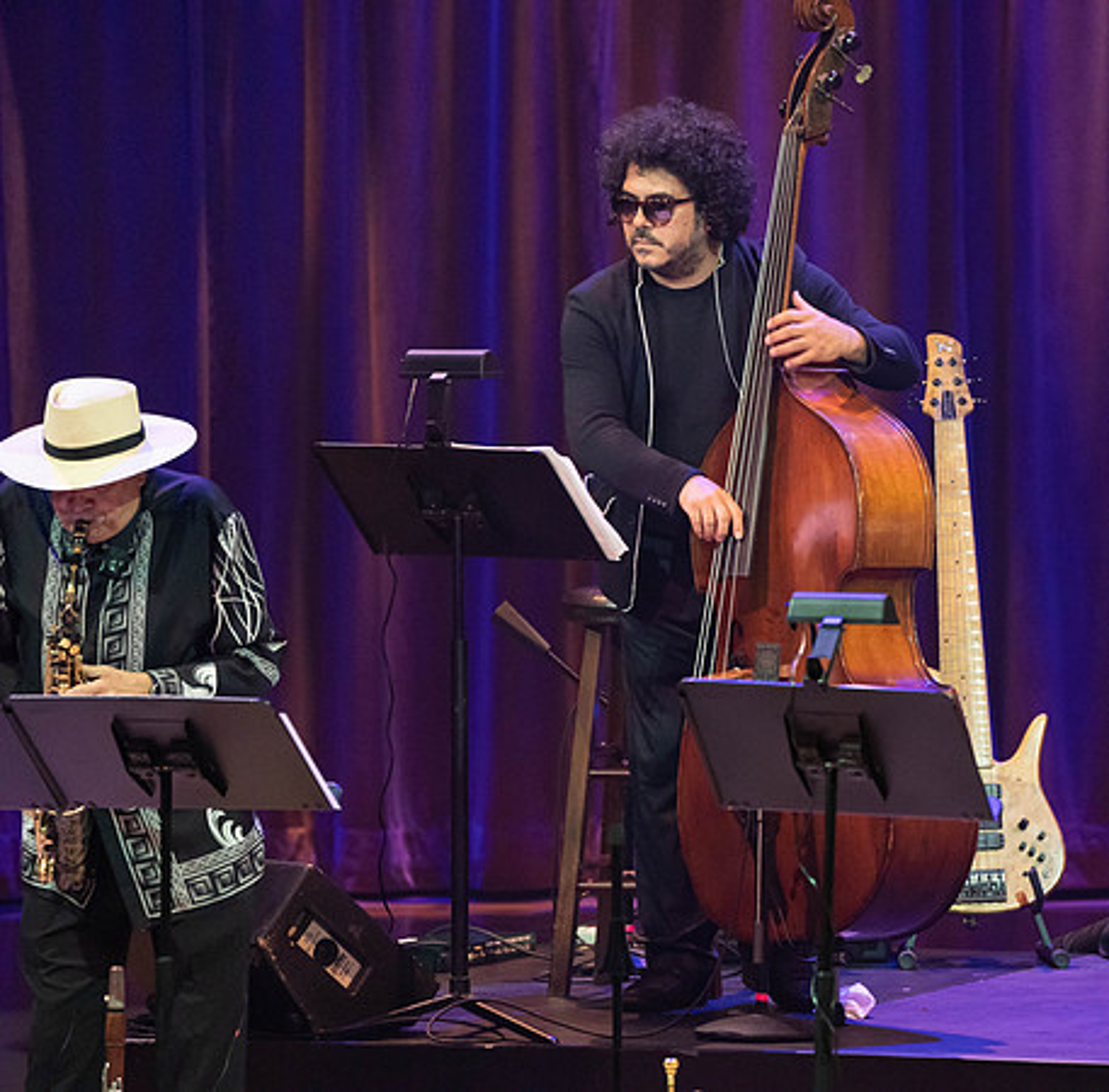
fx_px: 18186
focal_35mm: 506
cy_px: 546
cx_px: 818
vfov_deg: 3.4
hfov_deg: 3.5
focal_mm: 400
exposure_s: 1/250
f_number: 5.6
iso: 3200
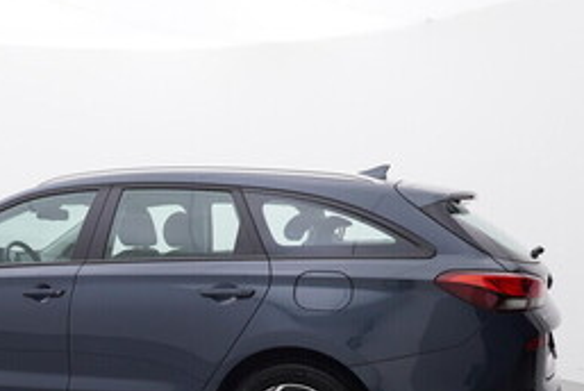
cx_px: 101
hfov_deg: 39.1
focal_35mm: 48
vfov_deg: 27.3
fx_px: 781
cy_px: 333
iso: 200
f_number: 5
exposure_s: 1/80
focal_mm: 15
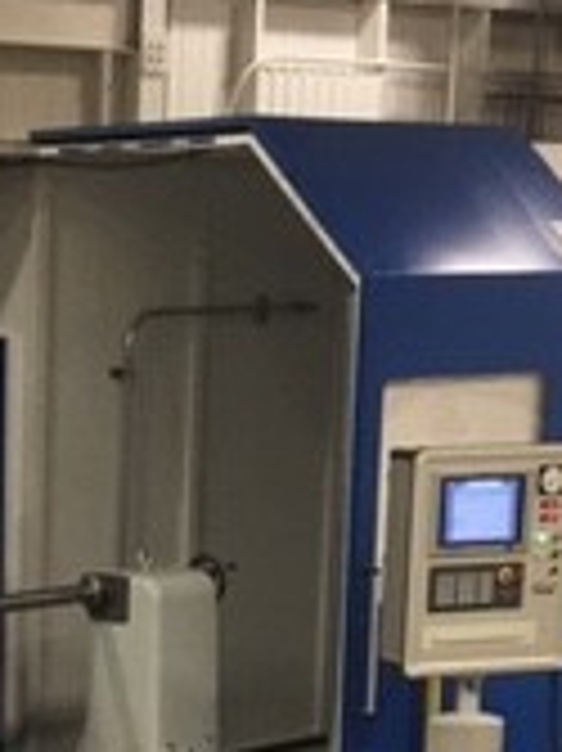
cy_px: 847
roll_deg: +0.8
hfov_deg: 12.8
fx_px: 2406
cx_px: -193
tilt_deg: -13.1
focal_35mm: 111
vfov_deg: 17.1
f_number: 2.2
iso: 80
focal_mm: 4.15
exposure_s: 1/30
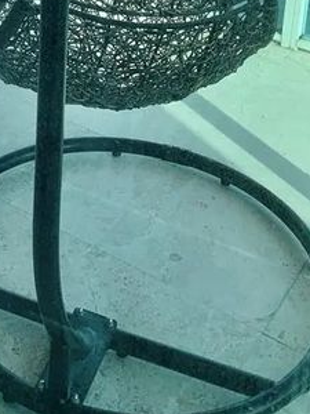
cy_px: -161
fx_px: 884
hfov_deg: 19.6
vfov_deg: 22.7
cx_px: 48
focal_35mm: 74
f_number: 1.8
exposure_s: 1/962
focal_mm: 4.25
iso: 25
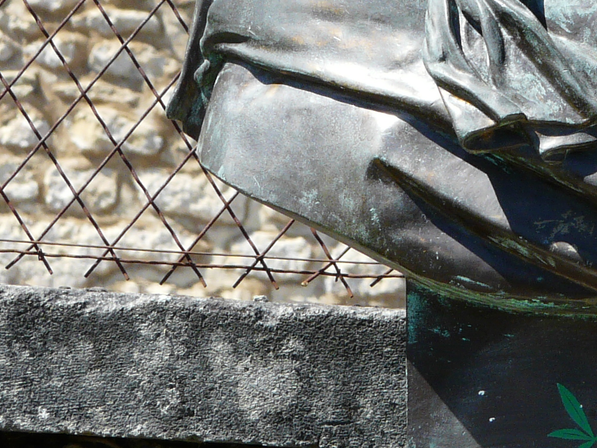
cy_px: -102
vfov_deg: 2.2
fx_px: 11522
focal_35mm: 668
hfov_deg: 3.0
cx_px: 634
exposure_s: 1/200
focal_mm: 37.2
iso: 100
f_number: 5.6
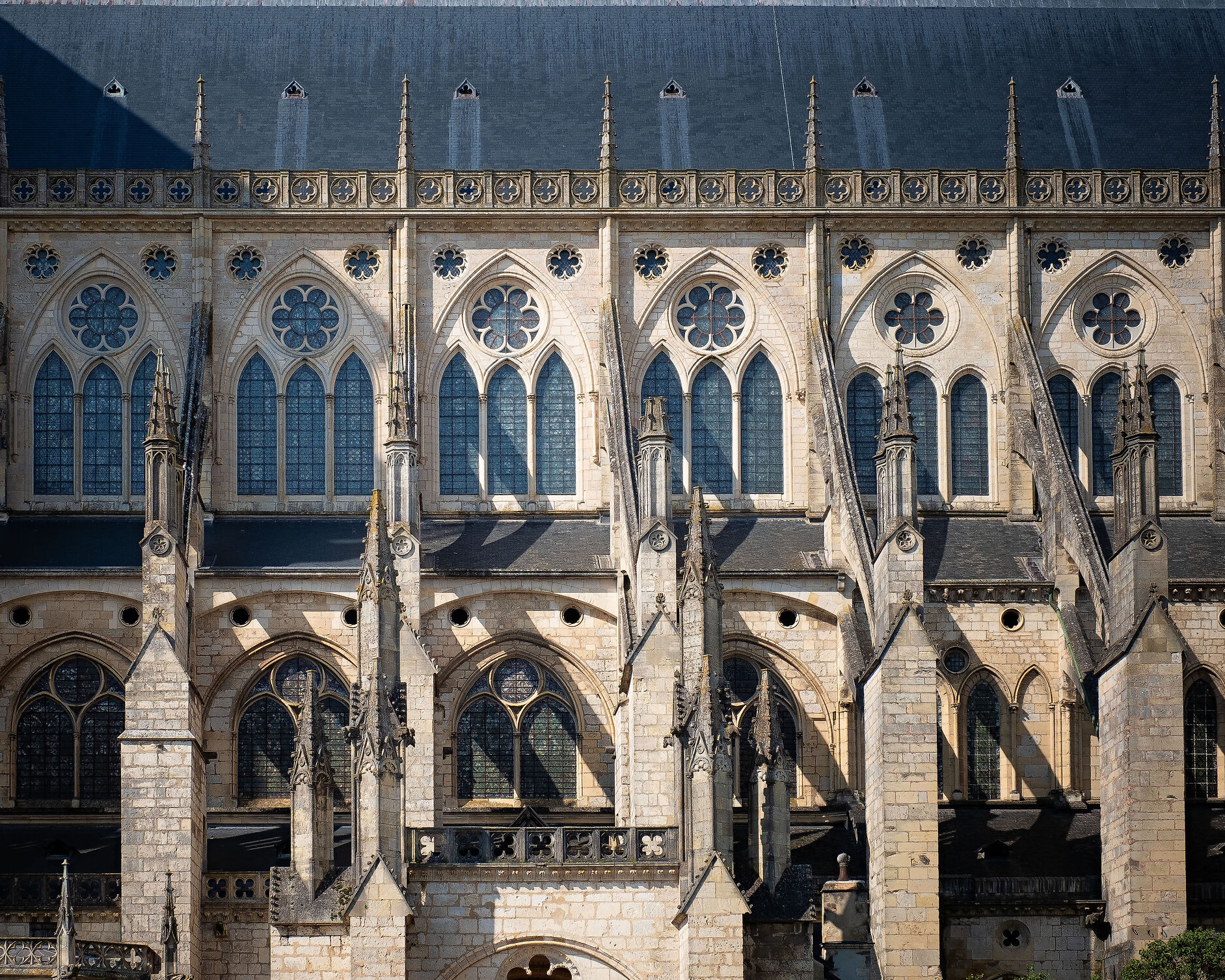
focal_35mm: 67
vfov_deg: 22.8
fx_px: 2429
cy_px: 517
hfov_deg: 28.2
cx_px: 449
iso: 200
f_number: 8
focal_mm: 37.6
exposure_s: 1/250
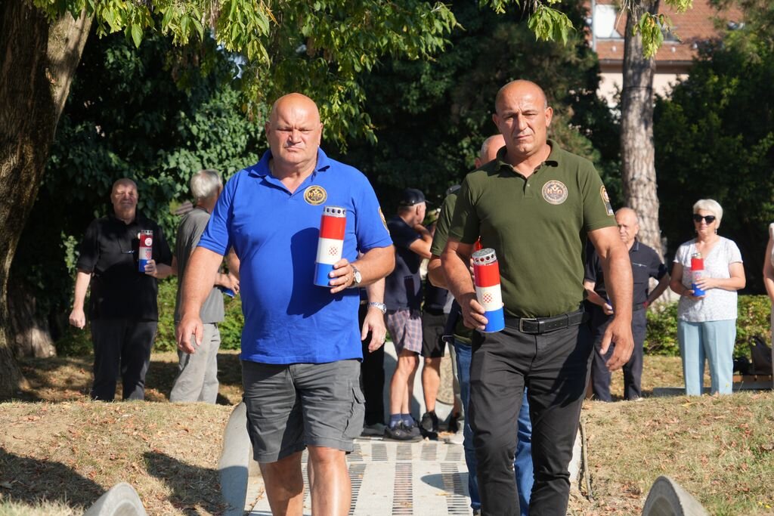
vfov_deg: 12.9
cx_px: 387
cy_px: 258
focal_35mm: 106
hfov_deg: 19.3
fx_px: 2279
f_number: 7.1
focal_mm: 106
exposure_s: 1/200
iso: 100
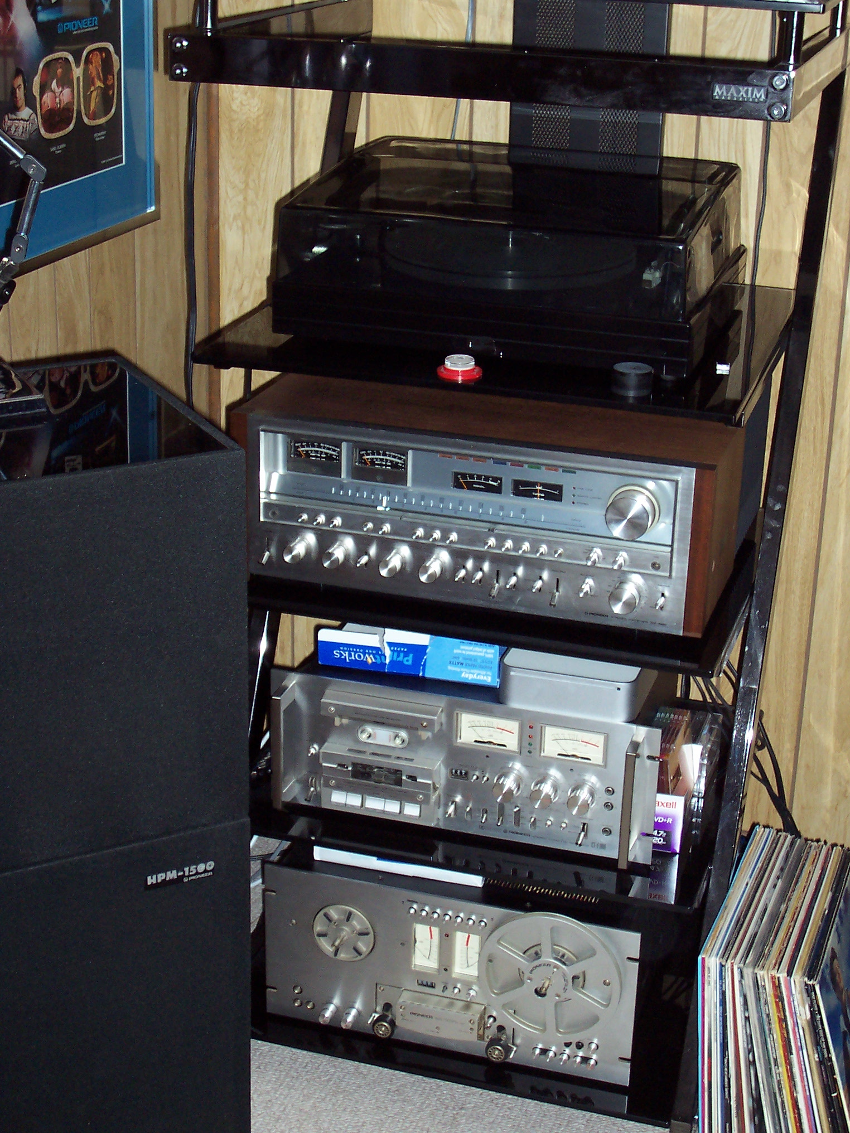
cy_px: 566
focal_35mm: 57
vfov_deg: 33.8
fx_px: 1866
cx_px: 425
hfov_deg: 25.7
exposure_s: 1/60
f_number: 3.4
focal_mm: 8.6
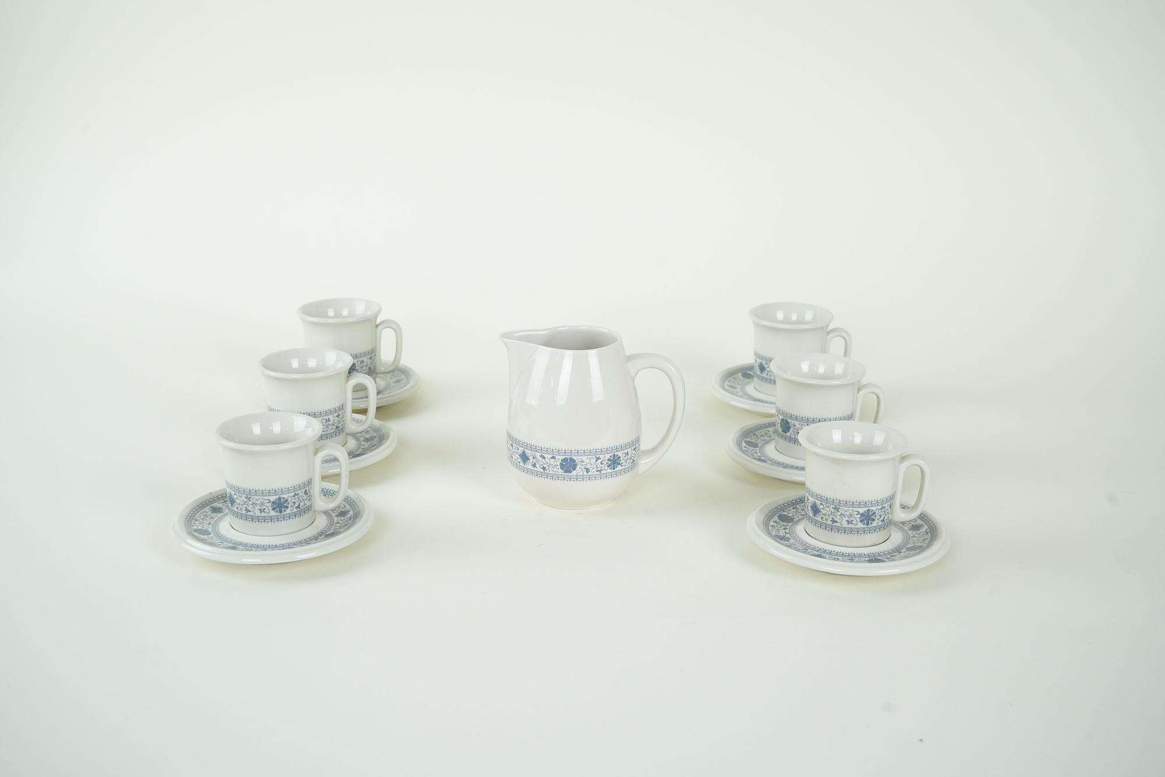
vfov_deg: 29.2
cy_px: 388
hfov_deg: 42.7
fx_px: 1488
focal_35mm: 46
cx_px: 582
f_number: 9
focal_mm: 46
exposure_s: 1/80
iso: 2500
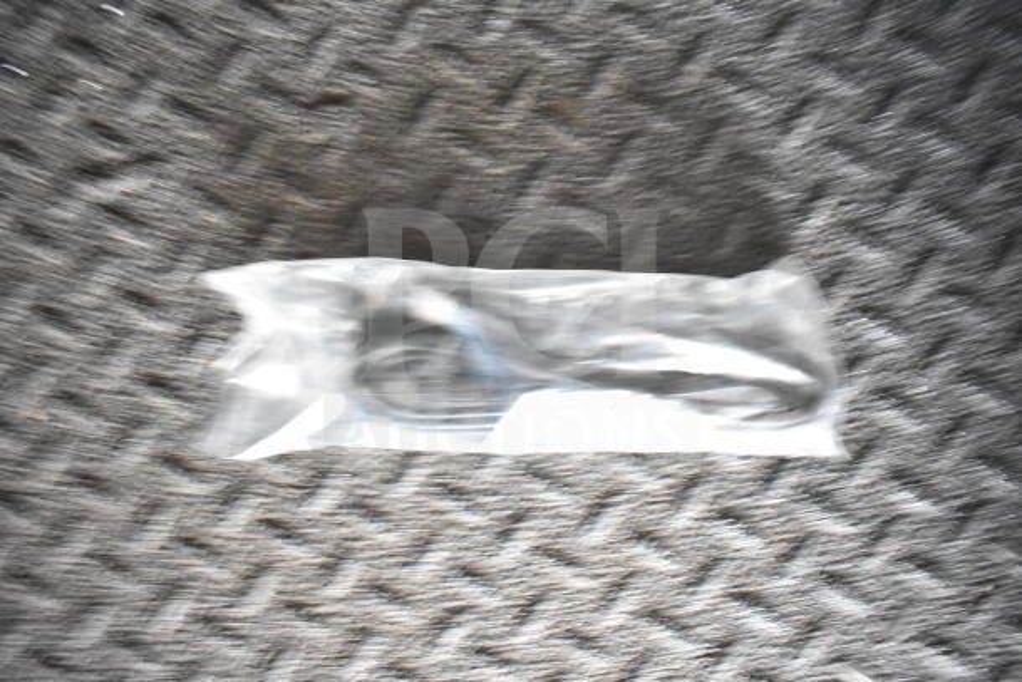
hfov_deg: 67.4
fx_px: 767
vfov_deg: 48.0
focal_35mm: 27
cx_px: 511
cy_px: 341
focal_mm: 18
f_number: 3.5
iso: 3200
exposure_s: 1/30
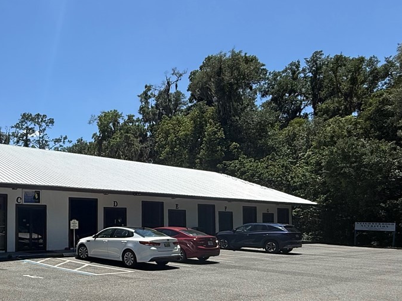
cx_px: 54
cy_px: 209
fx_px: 383
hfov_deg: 50.3
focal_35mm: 33
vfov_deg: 42.2
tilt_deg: +3.6
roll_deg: +0.3
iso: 64
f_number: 2.2
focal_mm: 2.22
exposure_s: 1/3891
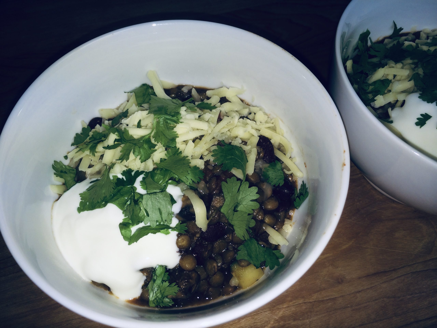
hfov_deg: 60.0
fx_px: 379
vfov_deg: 46.8
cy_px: 164
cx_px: 218
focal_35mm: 30
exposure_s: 1/244
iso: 32
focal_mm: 4.12
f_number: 2.2
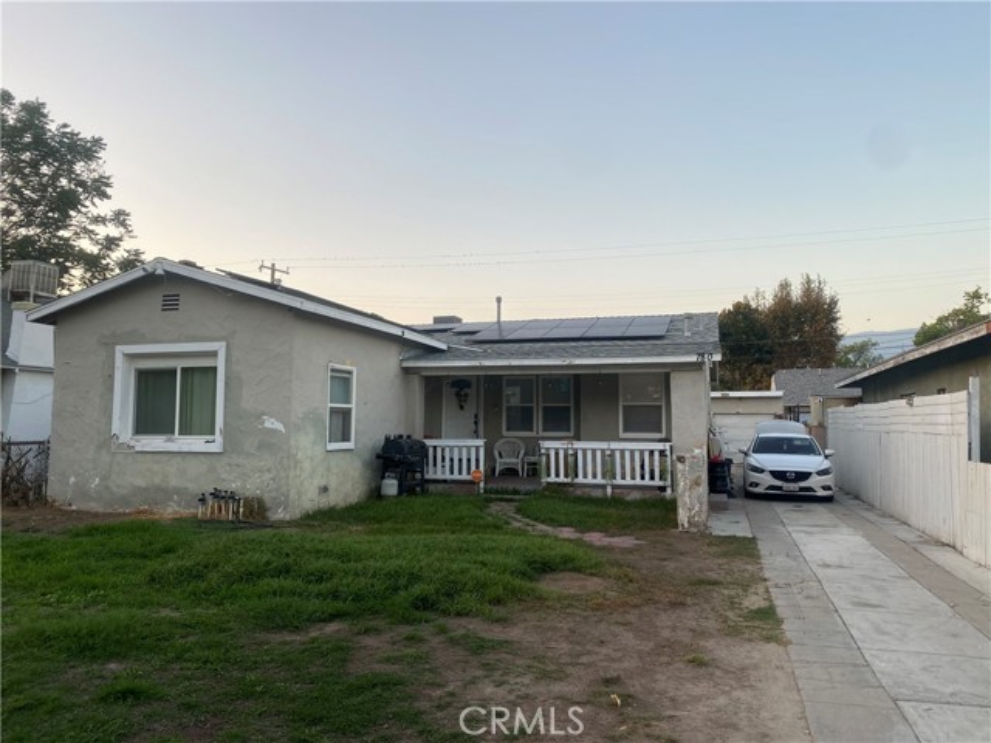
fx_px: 744
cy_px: 372
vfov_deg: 53.1
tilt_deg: +4.8
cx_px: 496
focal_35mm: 26
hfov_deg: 67.3
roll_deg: -0.6
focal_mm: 4.25
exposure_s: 1/168
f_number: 1.8
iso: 32
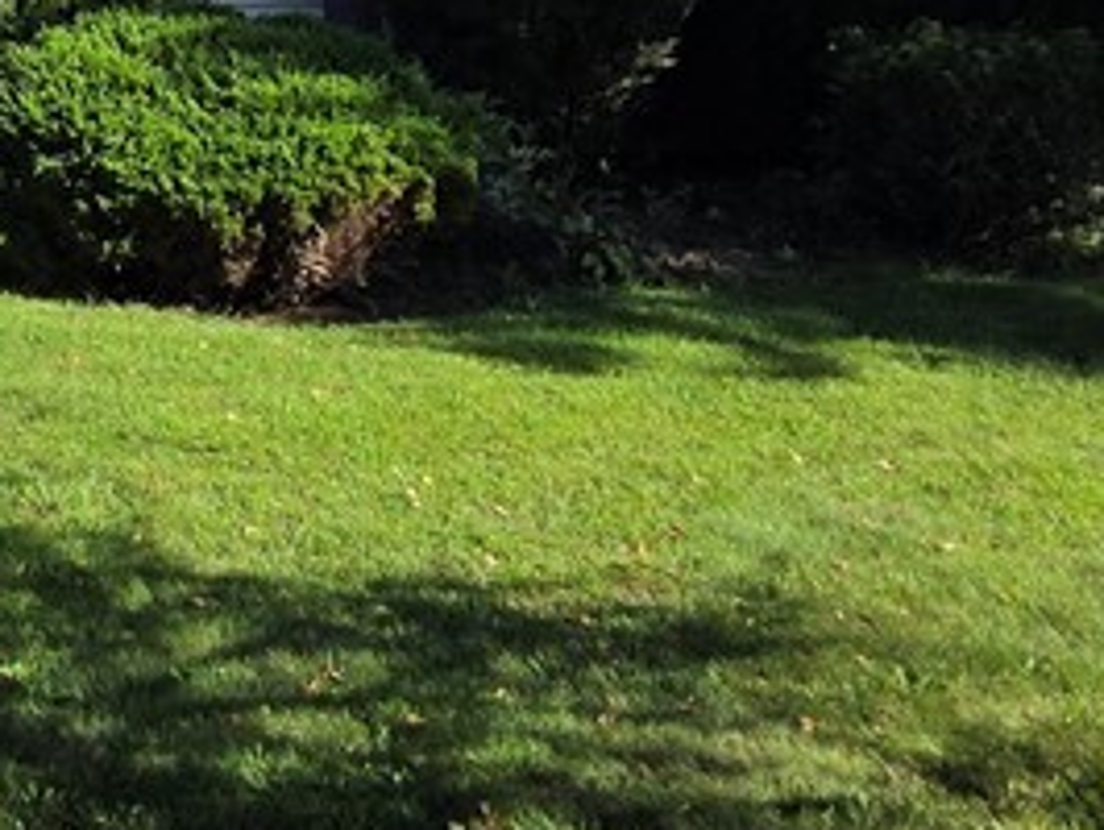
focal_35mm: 50
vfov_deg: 26.2
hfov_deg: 30.5
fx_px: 1596
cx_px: -311
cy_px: -149
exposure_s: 1/2198
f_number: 2.2
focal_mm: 2.2
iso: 50
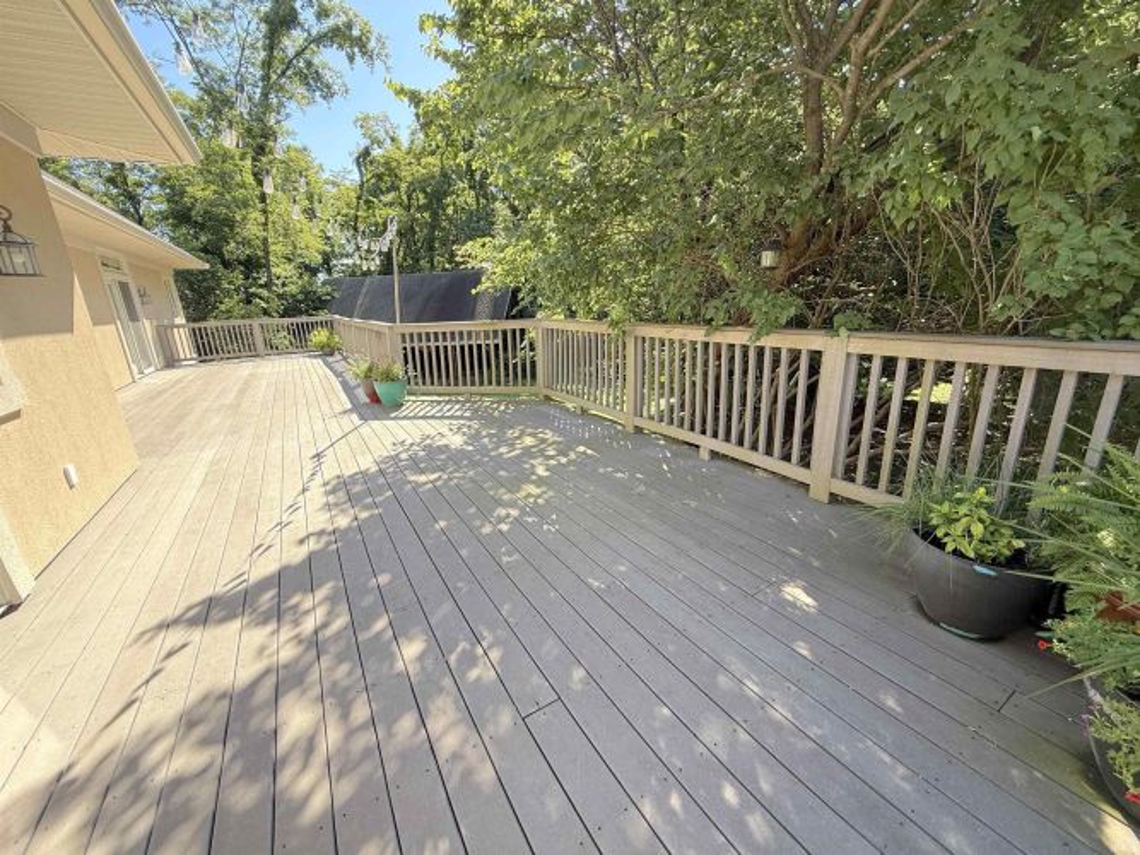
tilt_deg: -15.4
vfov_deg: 85.7
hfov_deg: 102.1
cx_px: 570
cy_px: 428
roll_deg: +3.3
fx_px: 461
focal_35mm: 14
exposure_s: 1/246
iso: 64
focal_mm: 2.22
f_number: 2.2
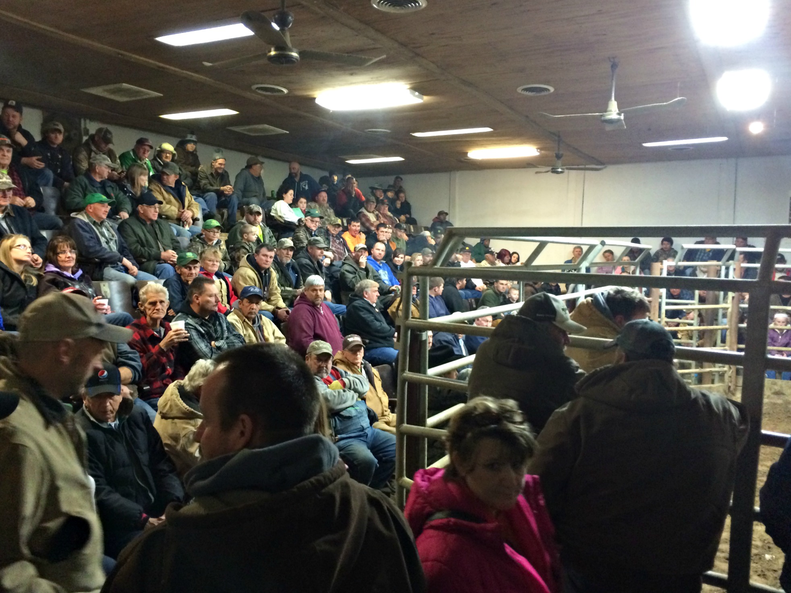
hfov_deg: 61.7
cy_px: 296
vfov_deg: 48.2
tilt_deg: -3.3
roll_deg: -1.4
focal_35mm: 29
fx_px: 663
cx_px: 396
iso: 250
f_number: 2.2
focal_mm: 4.15
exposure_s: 1/30
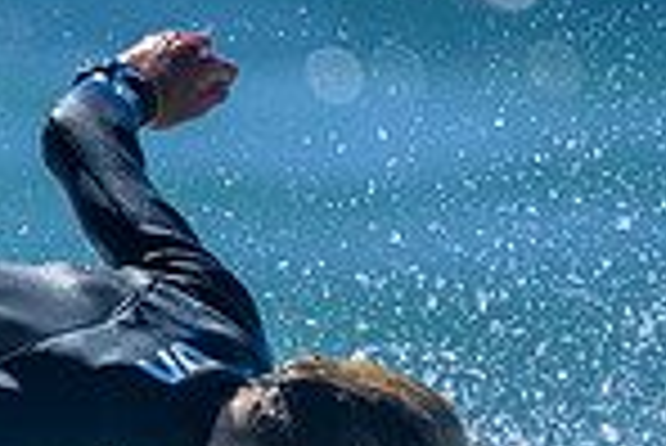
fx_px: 79460
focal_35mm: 4291
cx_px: 7
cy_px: 876
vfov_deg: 0.3
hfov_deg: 0.5
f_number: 6.3
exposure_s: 1/2500
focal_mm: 800
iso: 200
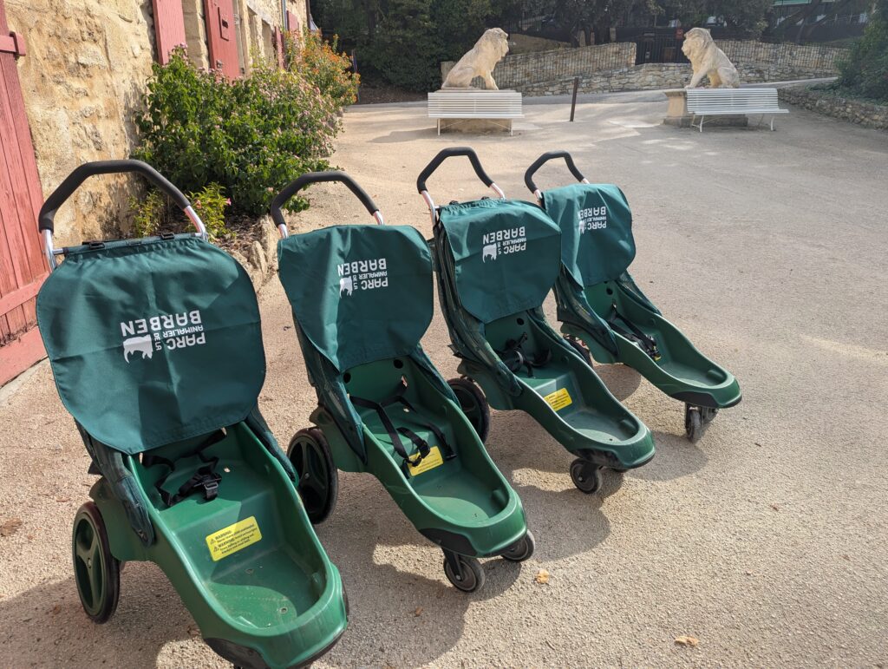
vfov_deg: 56.9
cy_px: 334
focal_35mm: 24
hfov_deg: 71.5
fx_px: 617
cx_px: 444
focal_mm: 6.81
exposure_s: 1/928
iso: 41
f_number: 1.85
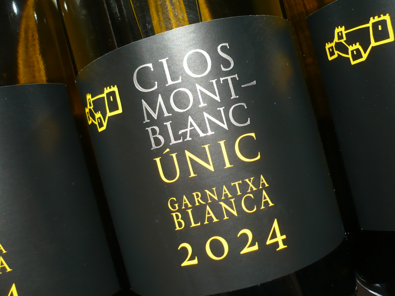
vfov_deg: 40.7
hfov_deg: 52.6
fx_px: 399
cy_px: 148
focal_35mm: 35
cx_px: 198
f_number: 2.8
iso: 100
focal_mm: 5.8
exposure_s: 1/400
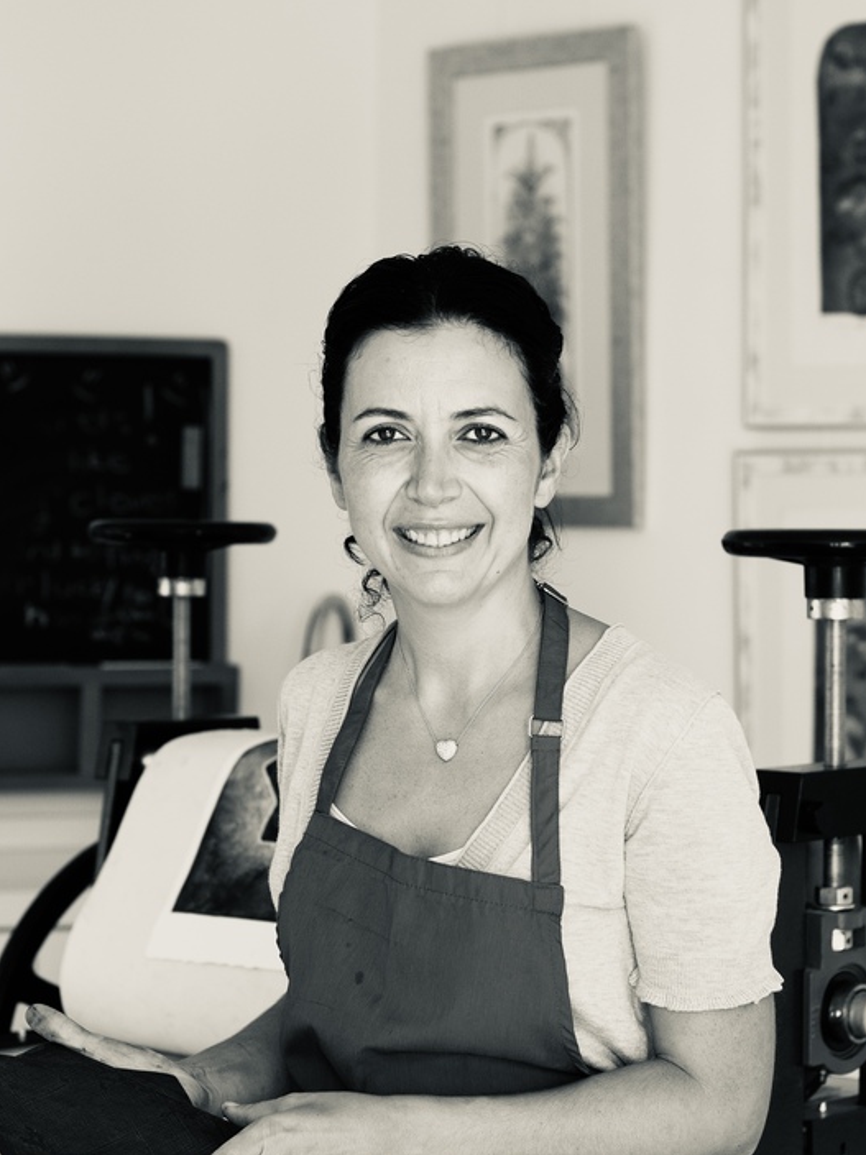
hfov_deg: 18.0
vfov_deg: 23.8
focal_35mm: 82
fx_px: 2736
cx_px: 433
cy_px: 652
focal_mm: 50
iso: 250
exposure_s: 1/40
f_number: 3.2
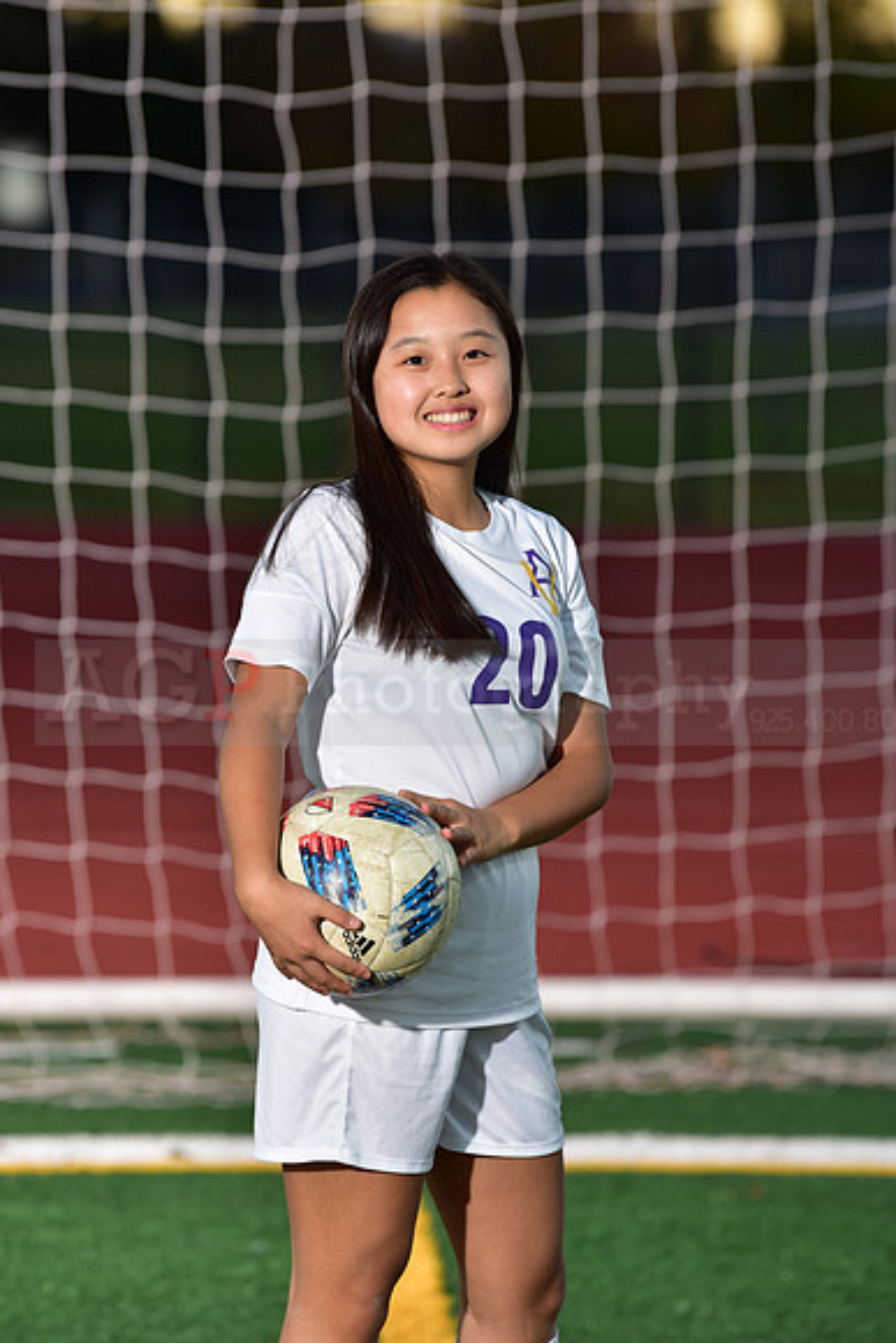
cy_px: 672
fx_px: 7462
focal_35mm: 200
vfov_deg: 10.3
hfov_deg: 6.9
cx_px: 448
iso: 250
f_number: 4.5
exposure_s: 1/200
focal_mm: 200
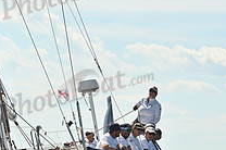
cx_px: -54
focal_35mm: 313
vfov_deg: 4.4
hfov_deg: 6.5
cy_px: 164
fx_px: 1962
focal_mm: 112
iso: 250
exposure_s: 1/1000
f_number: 9
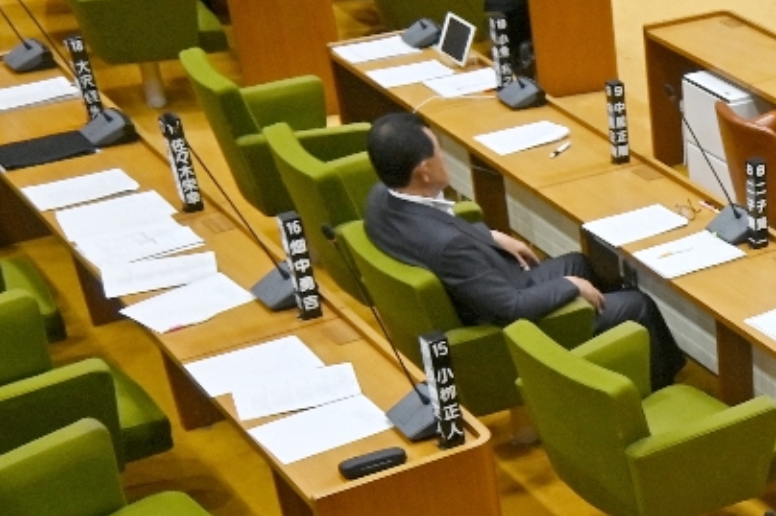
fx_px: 1637
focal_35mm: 76
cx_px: 1008
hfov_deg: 23.5
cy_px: 573
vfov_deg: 17.3
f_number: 4
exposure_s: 1/250
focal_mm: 16
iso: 360
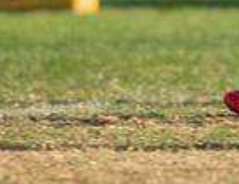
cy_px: -188
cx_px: 349
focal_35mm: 1473
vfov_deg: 1.0
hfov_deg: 1.3
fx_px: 10259
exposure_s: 1/1000
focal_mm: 200
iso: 100
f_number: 2.8
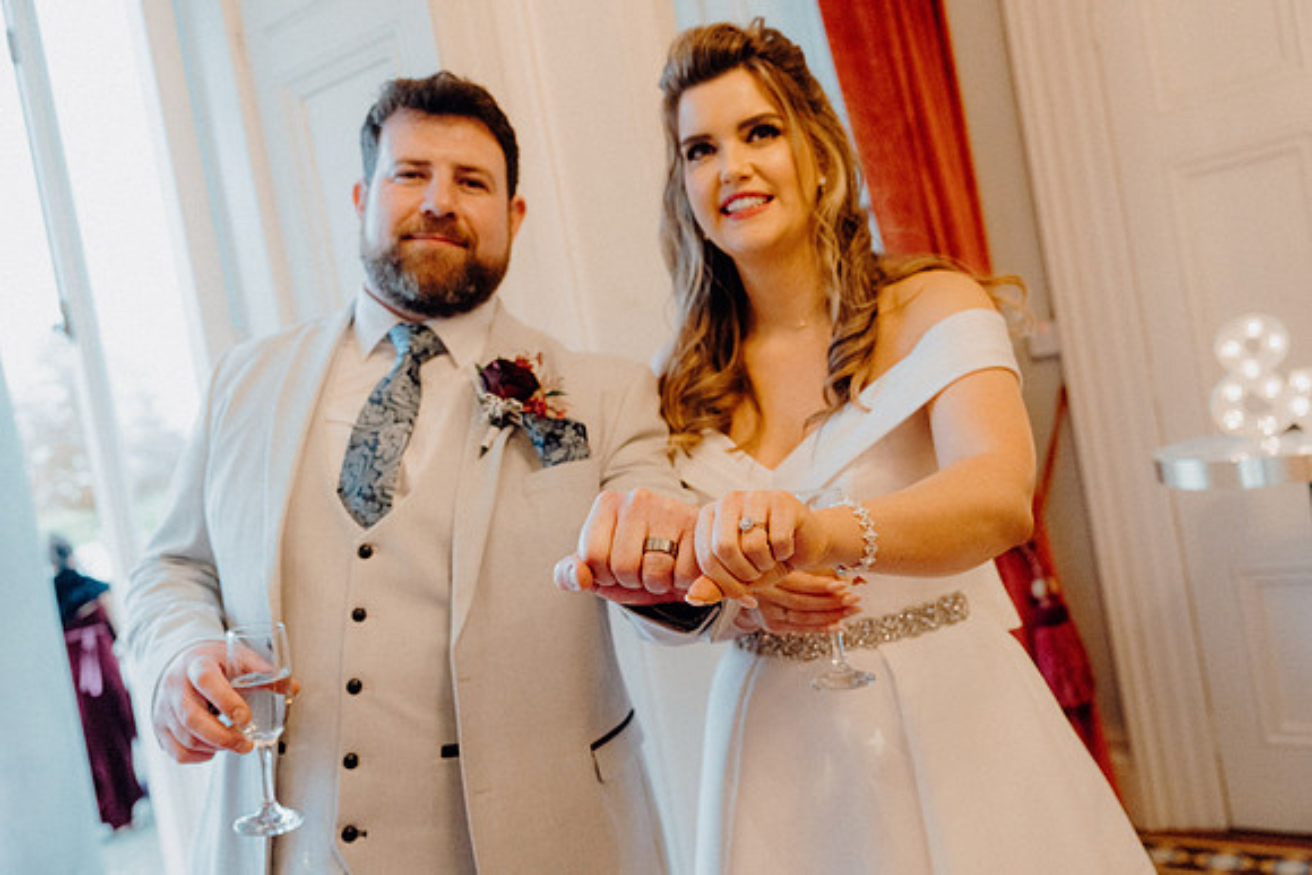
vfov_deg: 41.1
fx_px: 1166
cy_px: 438
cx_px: 656
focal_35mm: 32
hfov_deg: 58.7
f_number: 3.5
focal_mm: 32
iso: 4000
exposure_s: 1/200
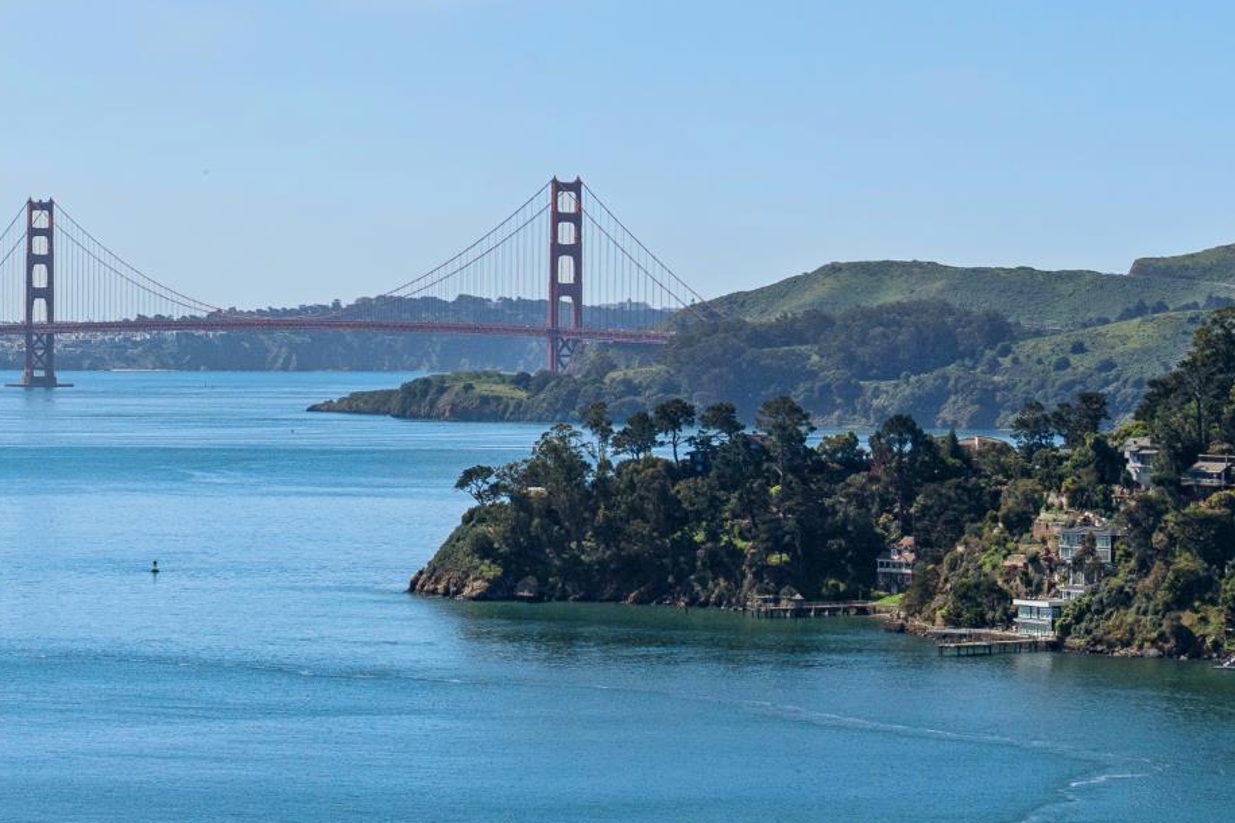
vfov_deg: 8.0
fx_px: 5898
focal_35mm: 172
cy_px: 339
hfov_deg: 11.9
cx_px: 371
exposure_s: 1/3200
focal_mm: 70
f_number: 6.3
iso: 400
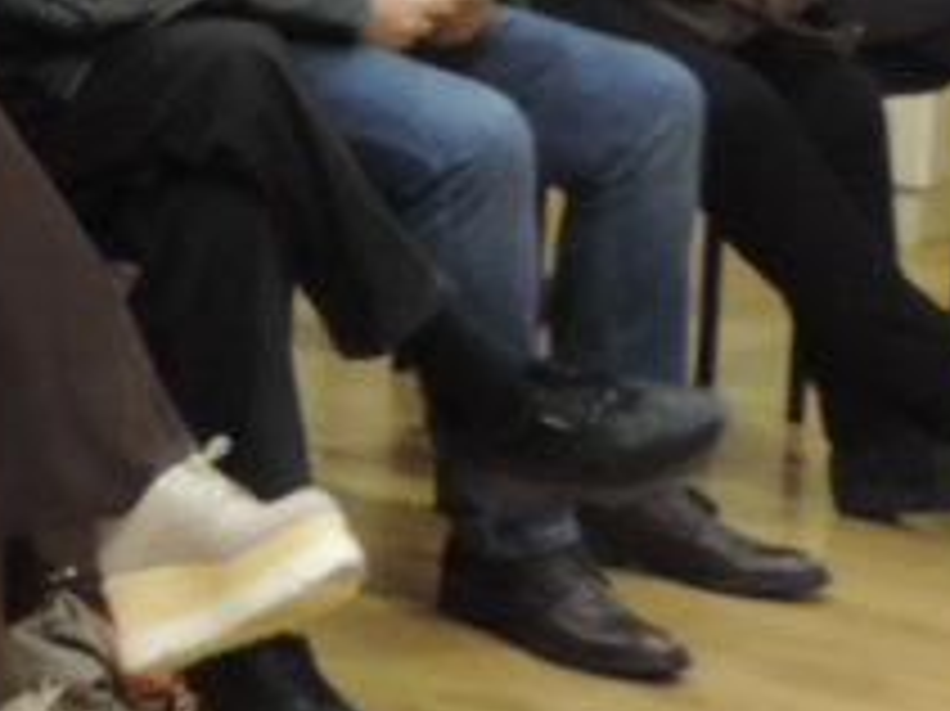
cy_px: -405
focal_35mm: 160
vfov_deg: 9.0
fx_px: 4389
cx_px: -1220
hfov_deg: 10.8
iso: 400
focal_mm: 5.8
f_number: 3.2
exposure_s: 1/20
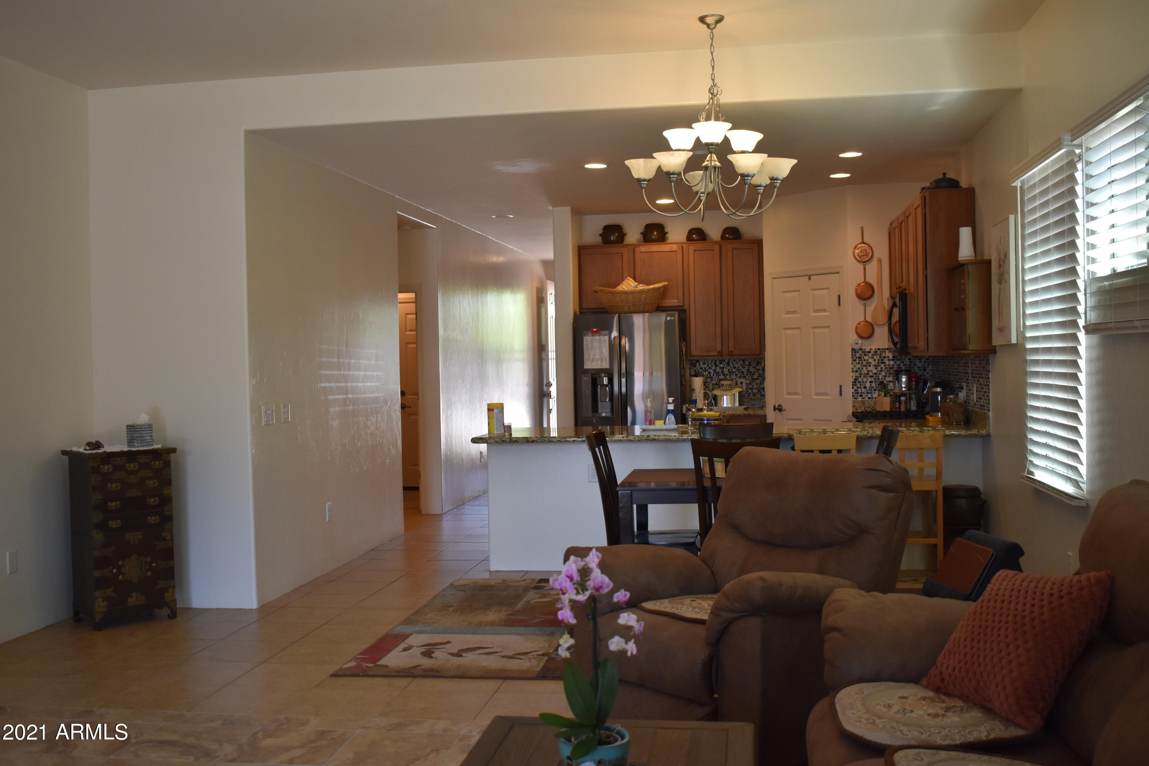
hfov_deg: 53.1
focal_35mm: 36
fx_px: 1149
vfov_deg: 36.9
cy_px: 383
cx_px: 574
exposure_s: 1/160
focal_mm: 24
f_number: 4
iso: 800
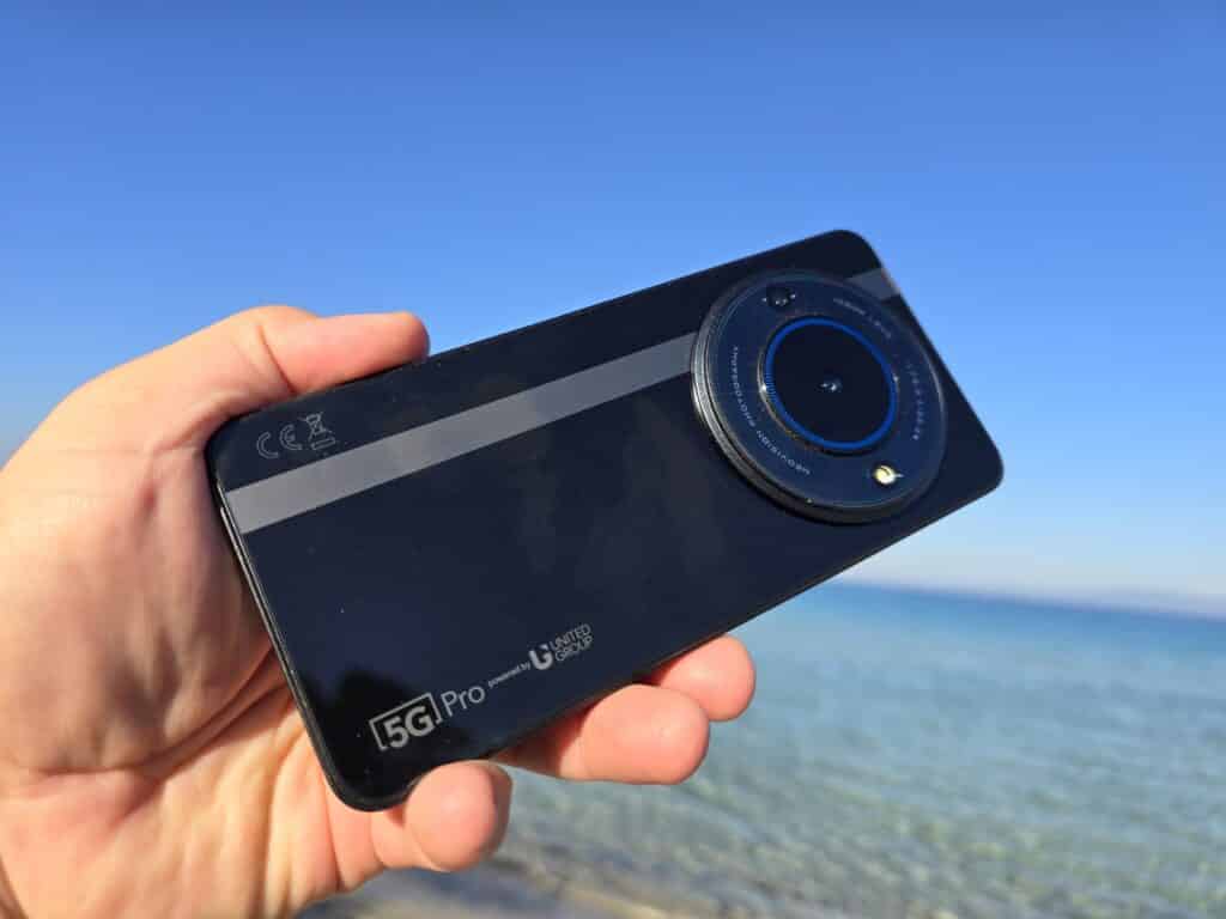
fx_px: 815
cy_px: 460
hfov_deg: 73.9
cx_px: 613
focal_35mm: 23
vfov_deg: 58.9
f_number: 1.7
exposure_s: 1/522
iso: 12
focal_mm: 6.3
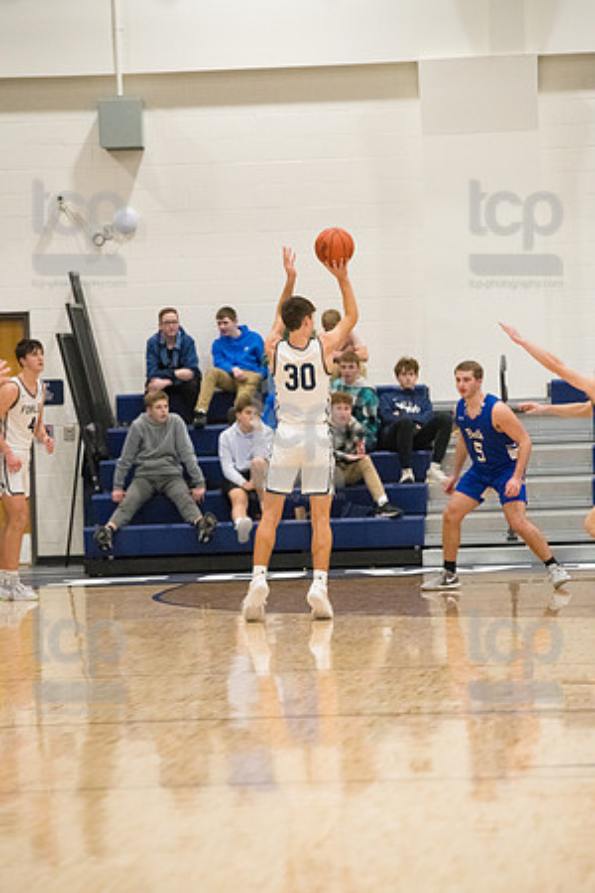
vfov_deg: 12.1
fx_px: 4214
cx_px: 298
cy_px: 446
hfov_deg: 8.1
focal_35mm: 170
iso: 8000
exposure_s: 1/1600
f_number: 4.5
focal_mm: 170
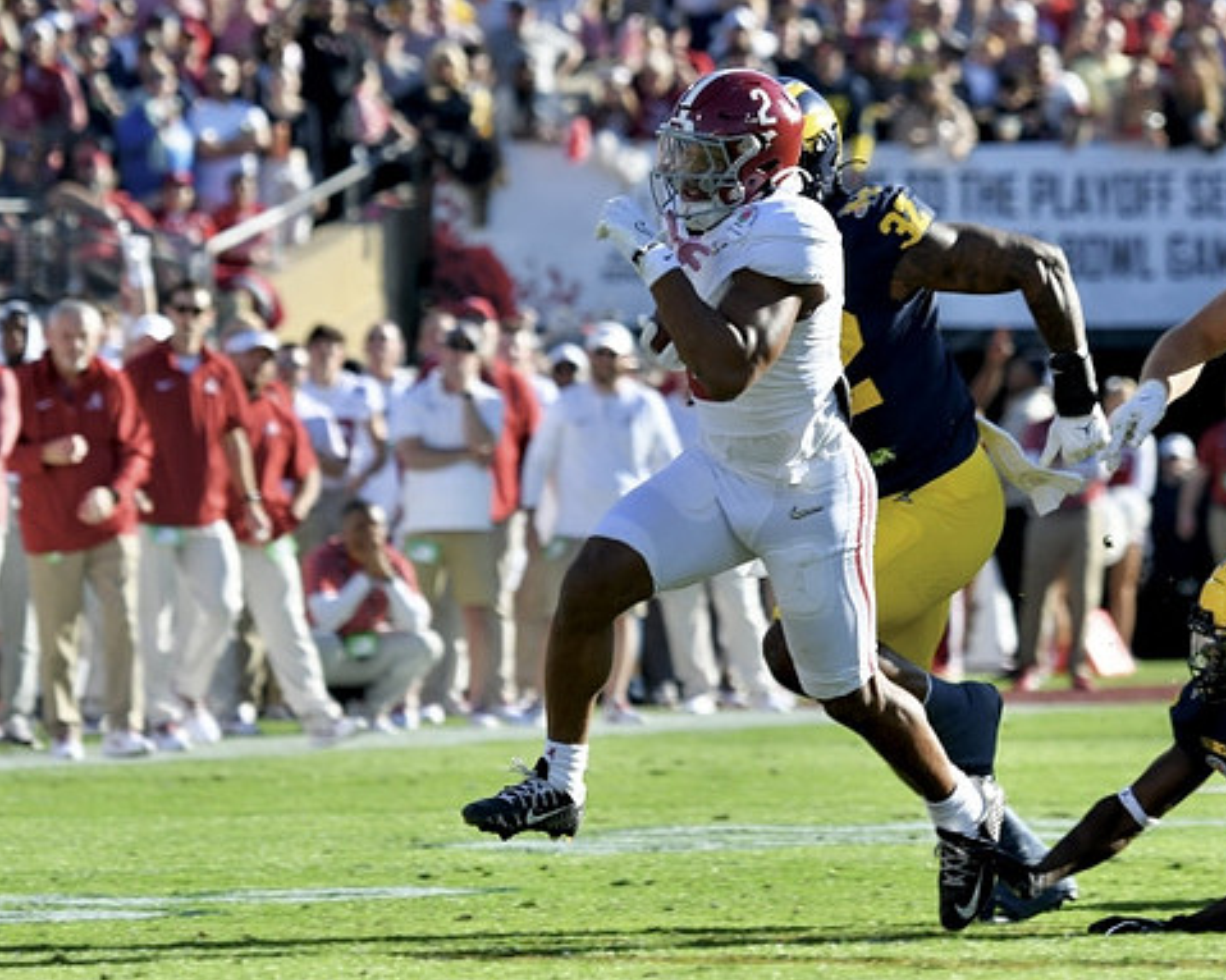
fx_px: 15454
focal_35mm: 426
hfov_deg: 4.5
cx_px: 635
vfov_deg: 3.6
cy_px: 491
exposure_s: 1/1000
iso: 320
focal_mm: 250
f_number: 5.6
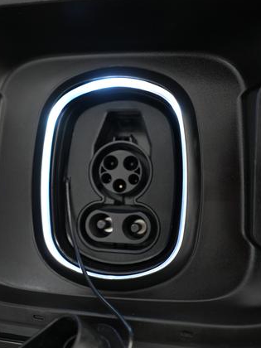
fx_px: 412
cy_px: 173
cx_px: 98
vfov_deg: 45.8
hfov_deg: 34.9
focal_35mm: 41
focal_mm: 28
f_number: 2.8
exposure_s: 1/60
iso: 2500
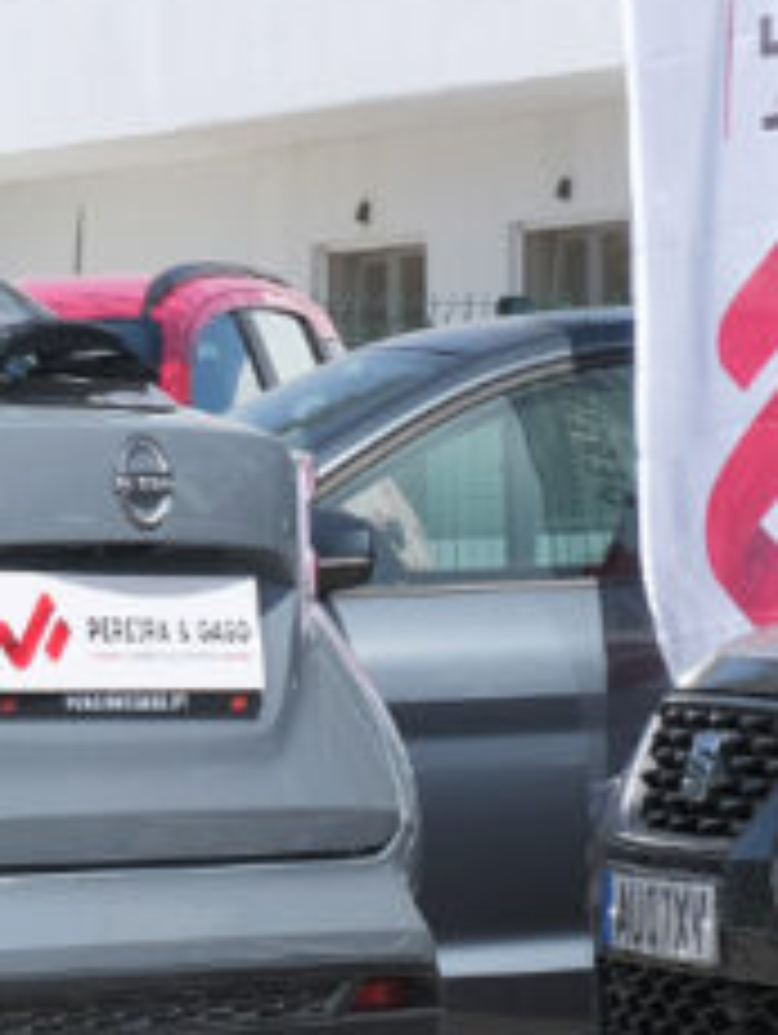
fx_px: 8704
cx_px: -1372
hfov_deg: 4.9
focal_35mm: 291
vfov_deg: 6.8
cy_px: 821
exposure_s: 1/250
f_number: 9
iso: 160
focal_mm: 45
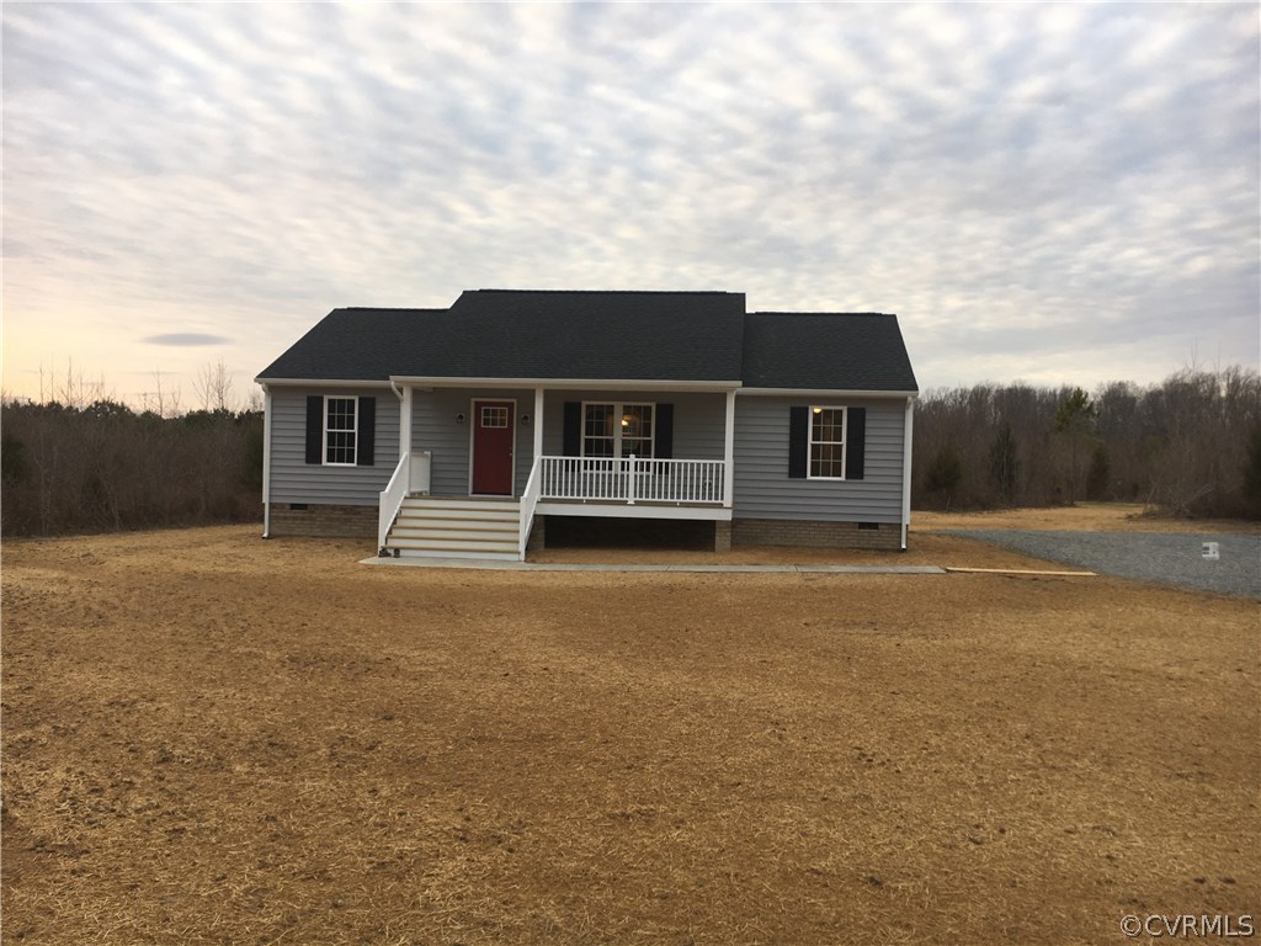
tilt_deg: -1.5
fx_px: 1056
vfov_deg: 48.2
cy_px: 473
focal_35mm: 29
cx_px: 630
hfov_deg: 61.7
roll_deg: -1.1
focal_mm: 4.15
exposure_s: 1/104
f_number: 2.2
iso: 25
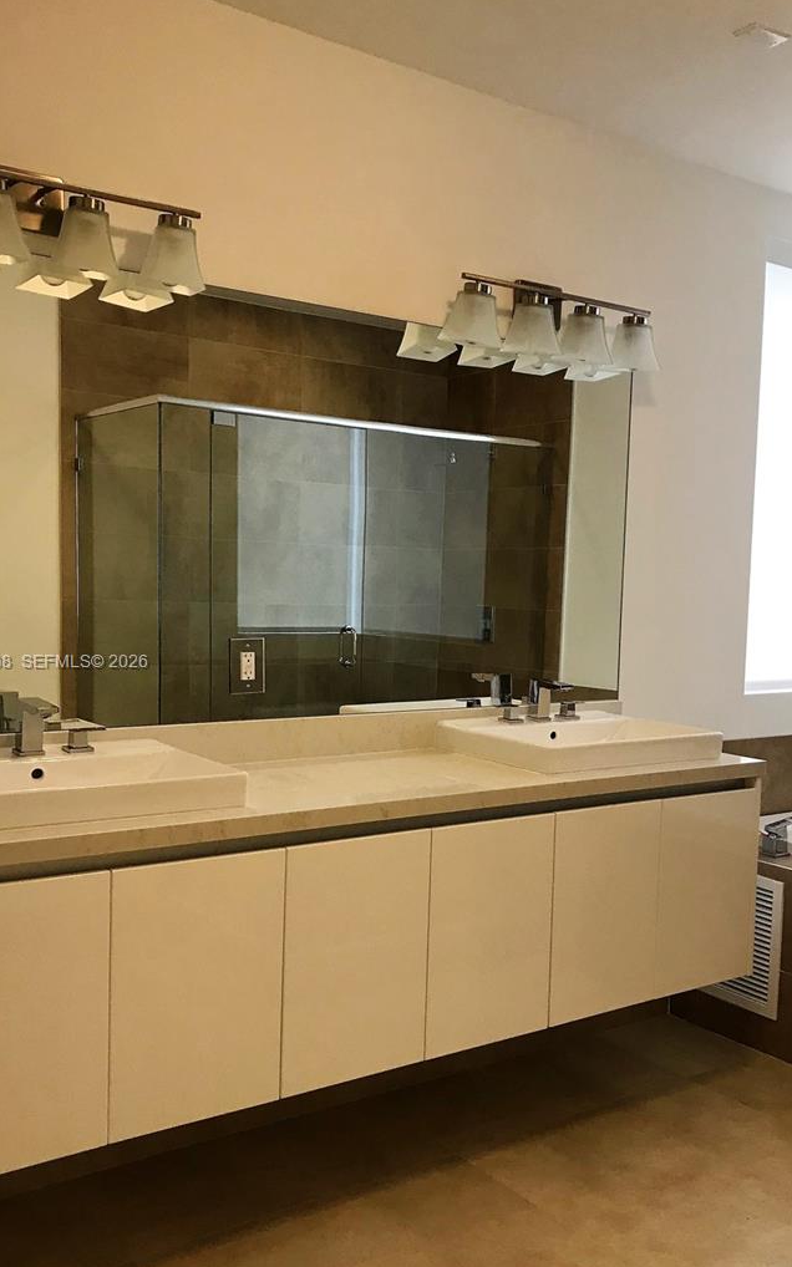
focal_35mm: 35
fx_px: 1209
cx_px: 478
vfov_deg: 55.3
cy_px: 663
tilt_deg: -3.5
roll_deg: -2.3
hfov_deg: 36.1
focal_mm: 3.99
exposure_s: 1/30
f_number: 1.8
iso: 25
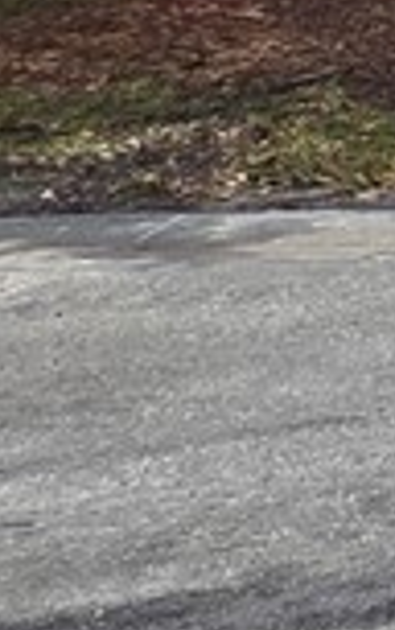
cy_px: -288
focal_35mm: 144
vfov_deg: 13.7
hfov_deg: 5.2
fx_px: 2473
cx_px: 2354
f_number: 1.9
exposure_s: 1/2775
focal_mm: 2.2
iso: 40
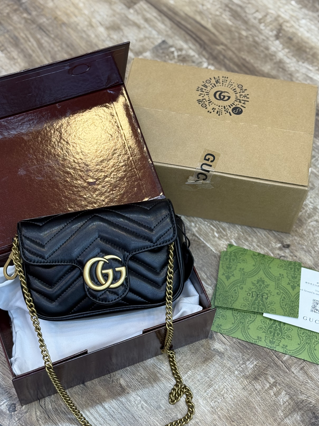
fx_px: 737
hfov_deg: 24.4
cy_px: 230
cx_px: 145
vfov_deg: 32.2
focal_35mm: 60
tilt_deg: -58.3
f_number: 1.78
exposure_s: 1/100
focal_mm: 6.76
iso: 64
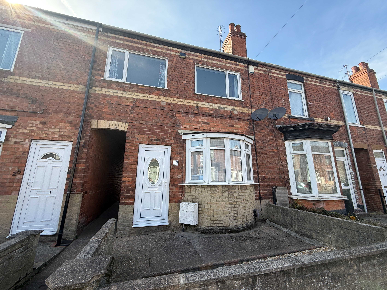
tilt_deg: +13.5
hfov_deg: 102.1
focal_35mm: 14
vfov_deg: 85.7
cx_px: 194
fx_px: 157
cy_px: 145
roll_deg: -0.7
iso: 50
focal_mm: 2.22
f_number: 2.2
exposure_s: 1/482
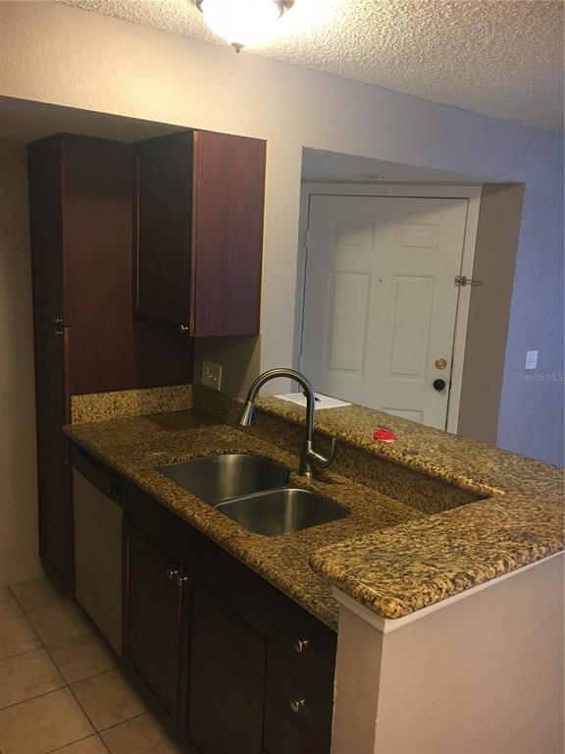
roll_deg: -2.7
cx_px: 282
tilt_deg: -9.9
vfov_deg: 61.7
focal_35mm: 29
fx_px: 631
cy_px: 377
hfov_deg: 48.2
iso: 200
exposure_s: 1/24
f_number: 2.2
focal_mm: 4.15
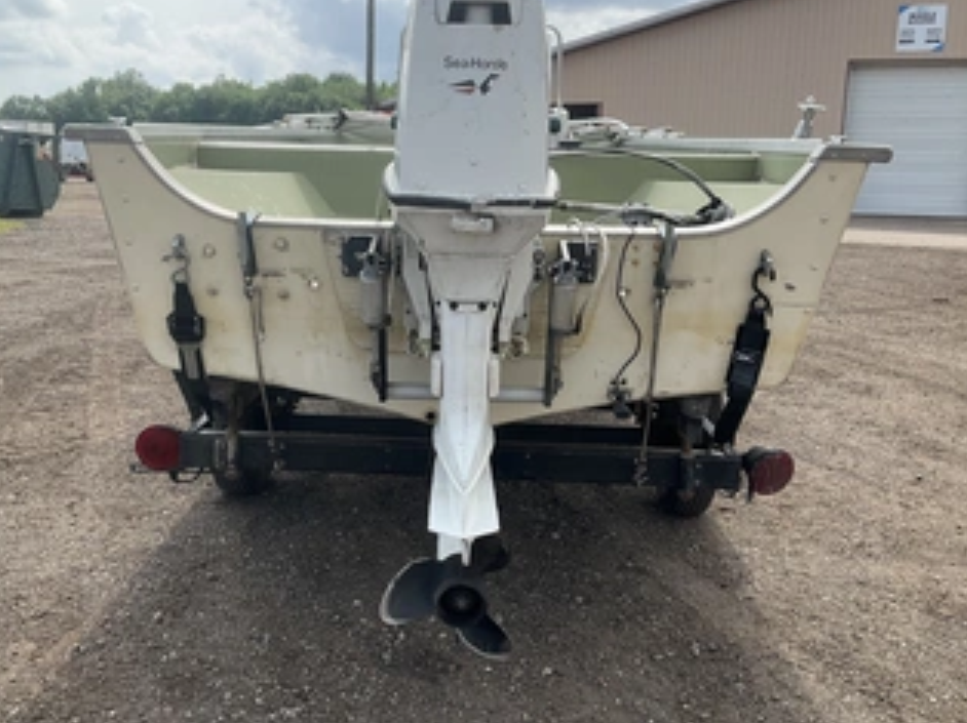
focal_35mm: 37
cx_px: 450
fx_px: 1033
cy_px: 375
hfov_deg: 50.1
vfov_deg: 38.6
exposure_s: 1/1055
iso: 25
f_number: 1.8
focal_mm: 3
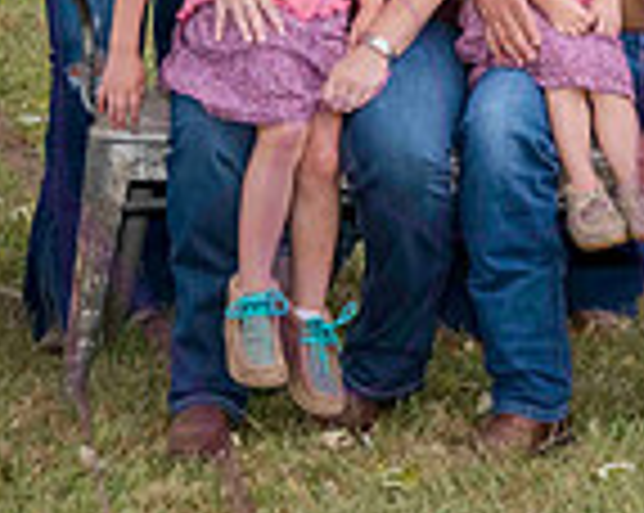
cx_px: 509
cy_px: -205
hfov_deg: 10.1
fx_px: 3635
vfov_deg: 8.0
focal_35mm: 191
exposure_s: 1/640
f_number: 4.2
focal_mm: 50
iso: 400
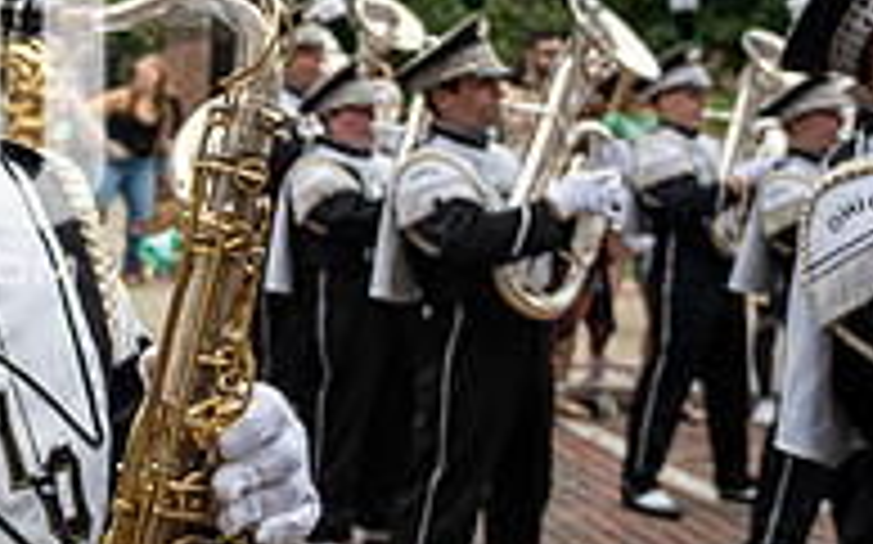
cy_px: 110
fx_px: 1736
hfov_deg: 24.8
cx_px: -234
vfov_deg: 17.7
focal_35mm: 73
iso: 640
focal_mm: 24
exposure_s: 1/1600
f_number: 4
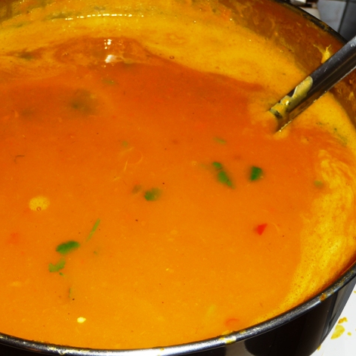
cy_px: 178
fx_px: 698
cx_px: 122
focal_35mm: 60
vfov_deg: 28.6
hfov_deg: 28.4
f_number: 4.2
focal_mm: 8.5
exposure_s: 1/30
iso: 100
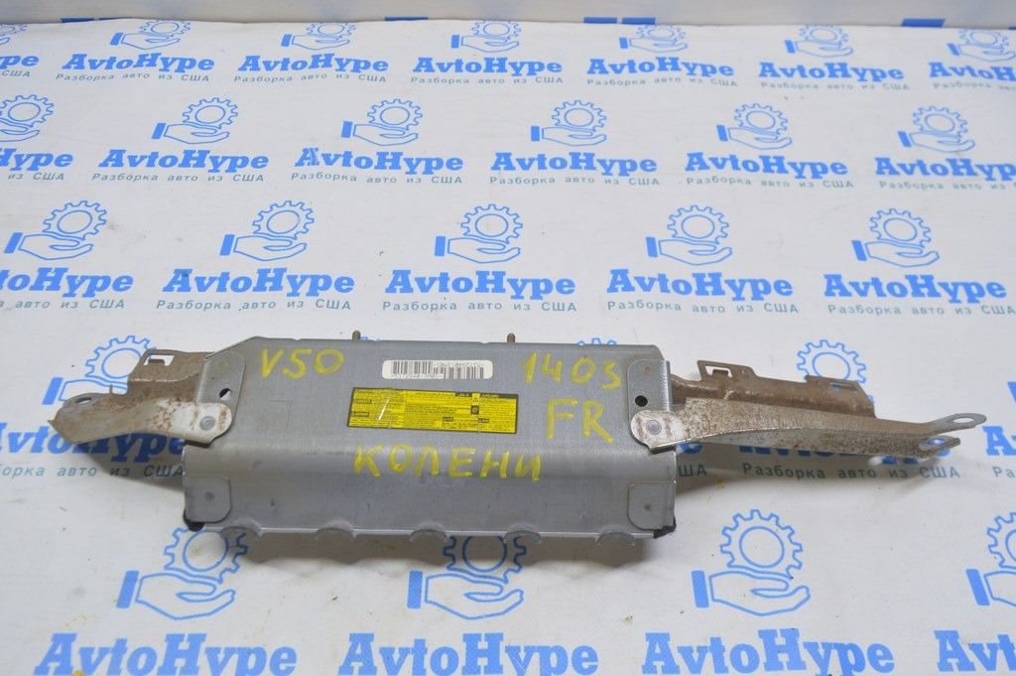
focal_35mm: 30
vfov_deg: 43.5
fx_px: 846
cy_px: 338
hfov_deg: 62.0
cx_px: 508
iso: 400
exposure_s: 1/20
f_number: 5.6
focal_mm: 20
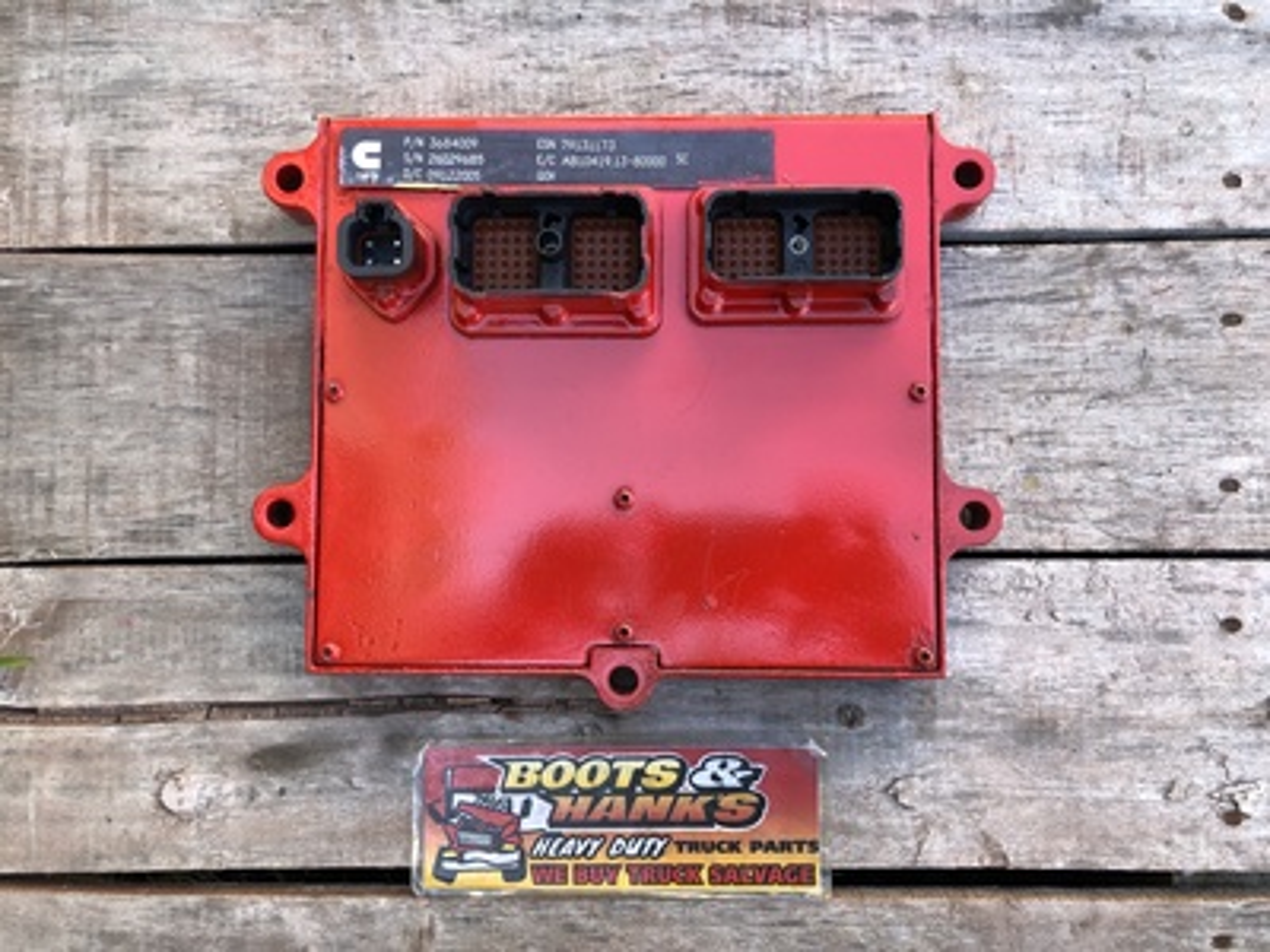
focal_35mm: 28
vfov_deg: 49.7
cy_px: 476
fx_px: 1027
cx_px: 635
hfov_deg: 63.4
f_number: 1.8
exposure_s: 1/120
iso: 40
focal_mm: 4
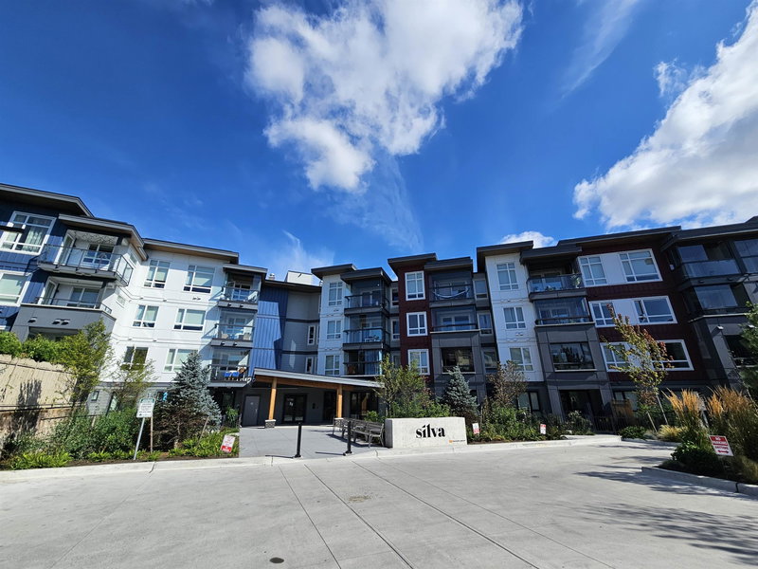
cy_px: 284
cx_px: 379
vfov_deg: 89.9
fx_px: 285
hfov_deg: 106.2
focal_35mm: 13
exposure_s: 1/3160
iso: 50
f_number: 2.2
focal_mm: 2.2
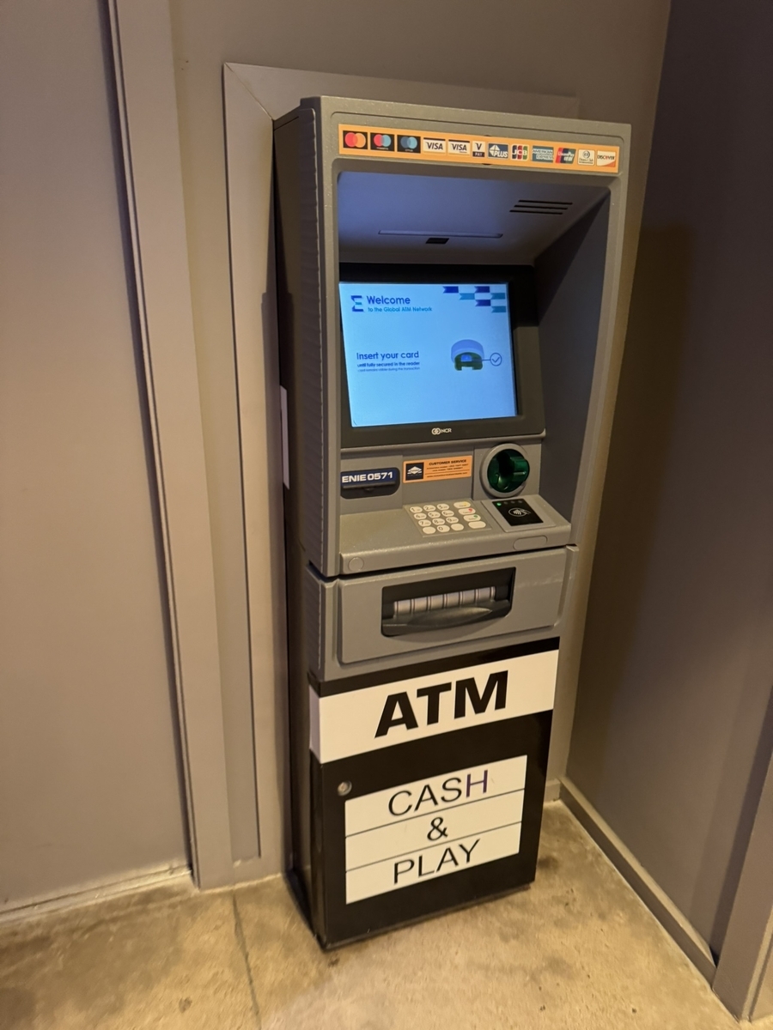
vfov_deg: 71.6
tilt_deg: -20.1
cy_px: 515
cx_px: 386
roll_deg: -2.4
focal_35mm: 24
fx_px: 715
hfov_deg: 56.8
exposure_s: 1/50
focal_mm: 6.76
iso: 640
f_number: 1.78
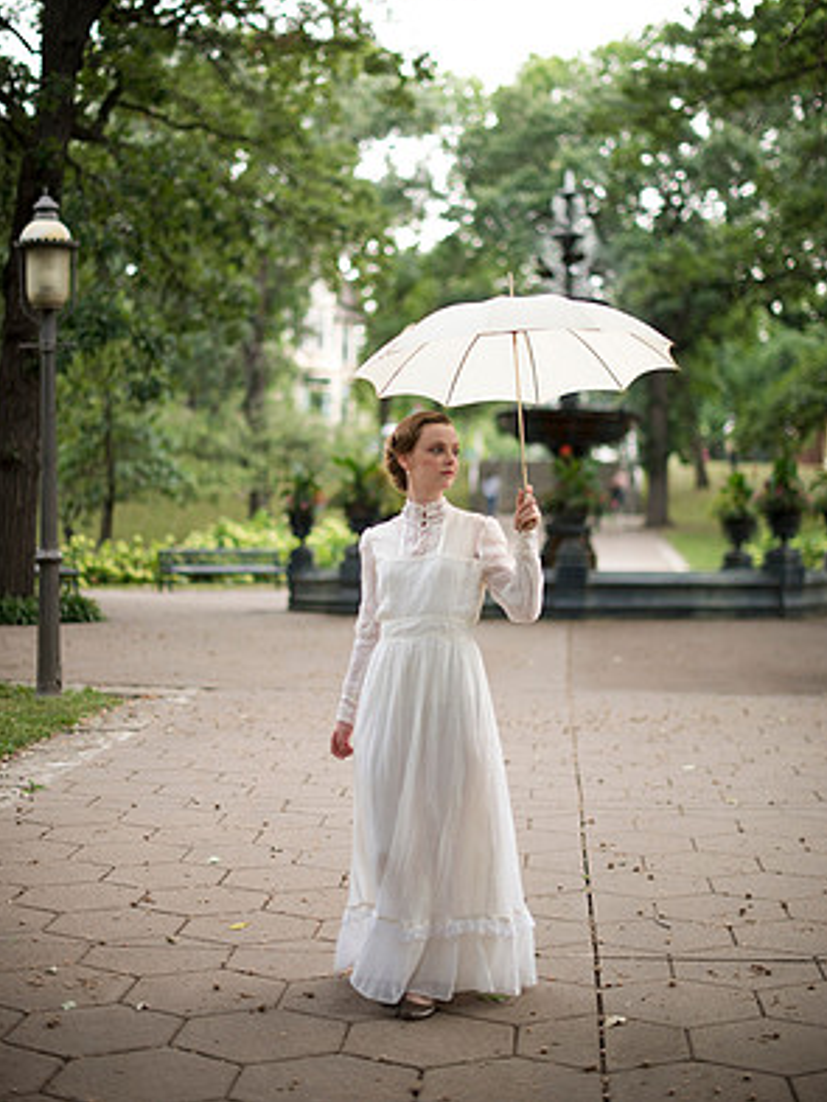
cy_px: 474
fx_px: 1751
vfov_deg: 34.9
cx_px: 415
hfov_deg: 26.6
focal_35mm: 55
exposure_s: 1/500
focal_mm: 50
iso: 200
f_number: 1.4
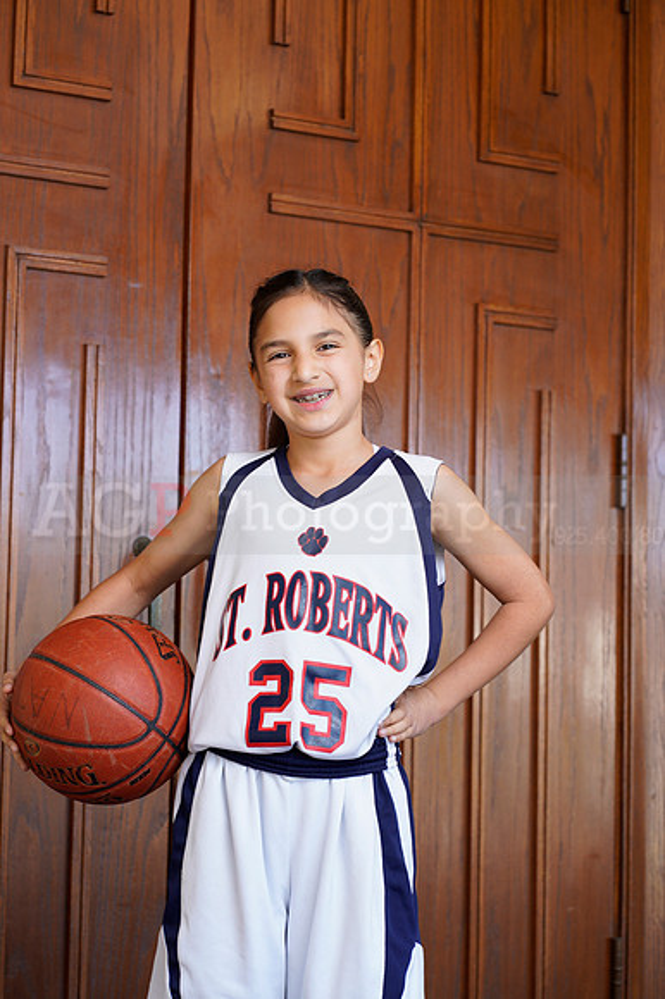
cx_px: 332
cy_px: 500
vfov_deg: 23.9
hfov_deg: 16.1
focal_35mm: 85
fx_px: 2358
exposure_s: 1/60
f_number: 5.6
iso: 200
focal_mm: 85
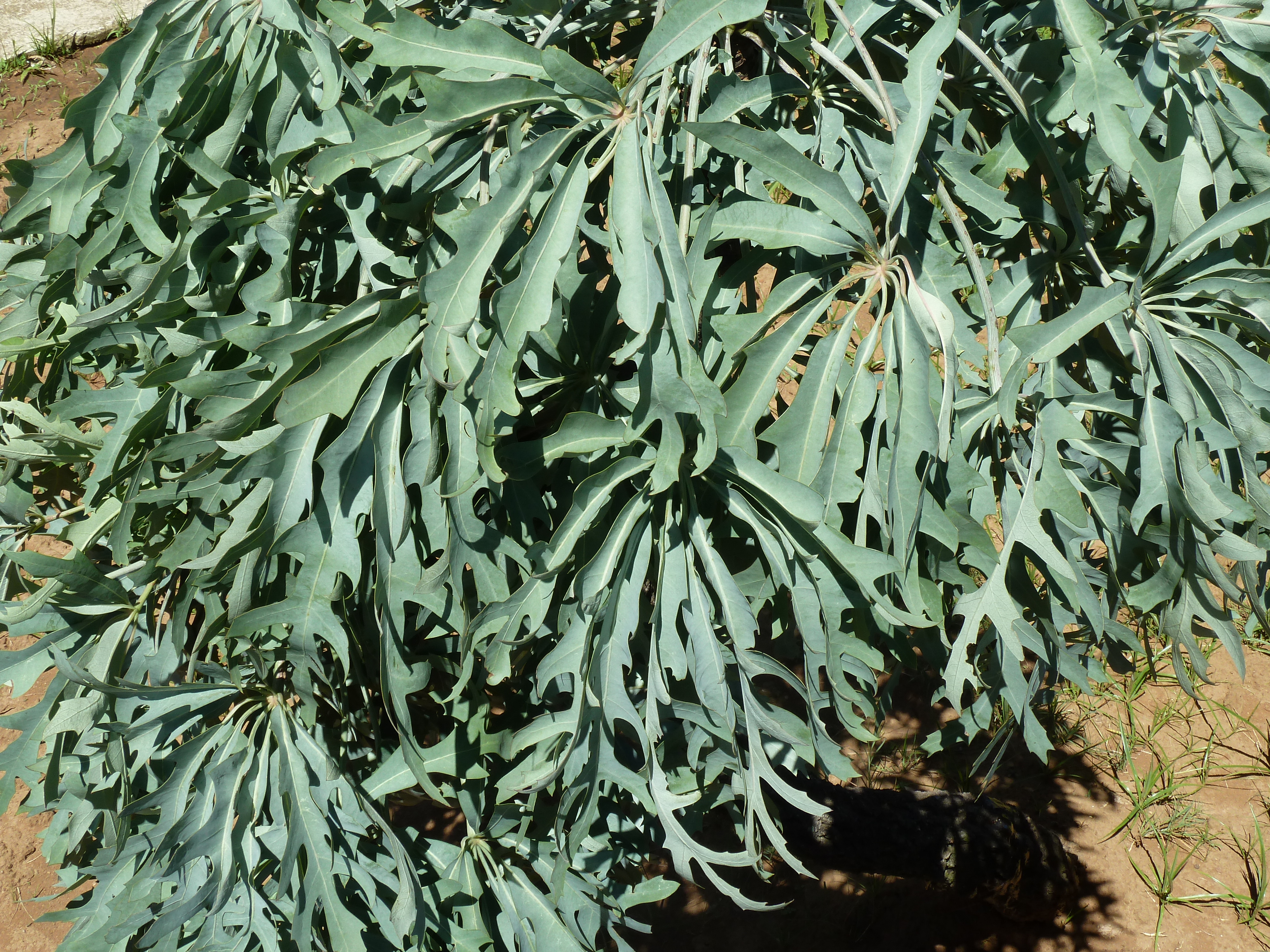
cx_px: 635
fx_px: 1761
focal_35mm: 48
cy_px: 476
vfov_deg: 30.3
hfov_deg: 39.7
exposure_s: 1/400
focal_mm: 7.9
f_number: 4.5
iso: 80
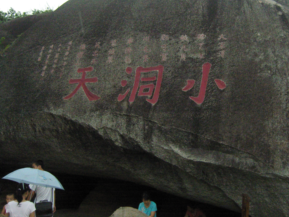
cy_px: 75
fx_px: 376
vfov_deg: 32.0
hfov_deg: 42.0
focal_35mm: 45
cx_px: 166
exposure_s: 1/320
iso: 800
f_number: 7
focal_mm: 7.3
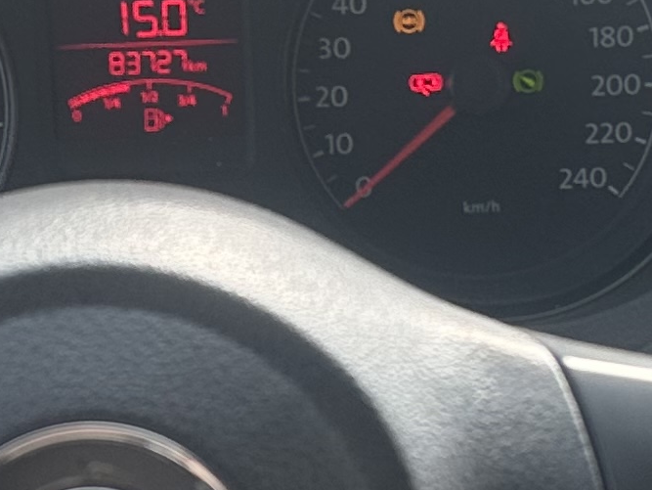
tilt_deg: -27.6
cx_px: 410
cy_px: 505
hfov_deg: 13.6
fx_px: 2733
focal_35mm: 145
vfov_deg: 10.2
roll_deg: +0.0
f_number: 1.78
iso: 80
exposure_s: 1/1198
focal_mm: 6.86
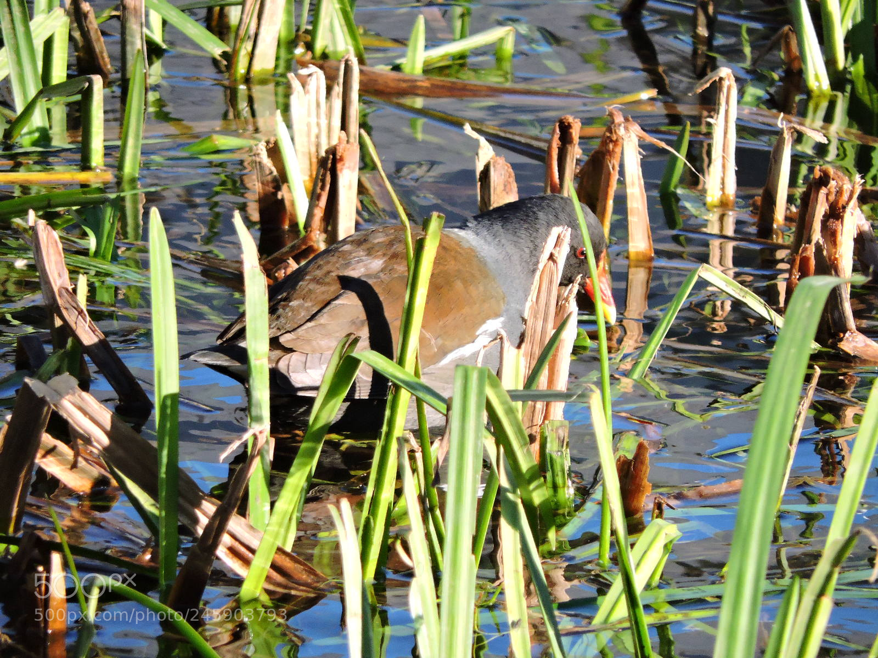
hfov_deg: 2.0
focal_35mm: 1000
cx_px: 439
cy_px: 329
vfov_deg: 1.5
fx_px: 25364
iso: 640
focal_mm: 180
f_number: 5.9
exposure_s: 1/640
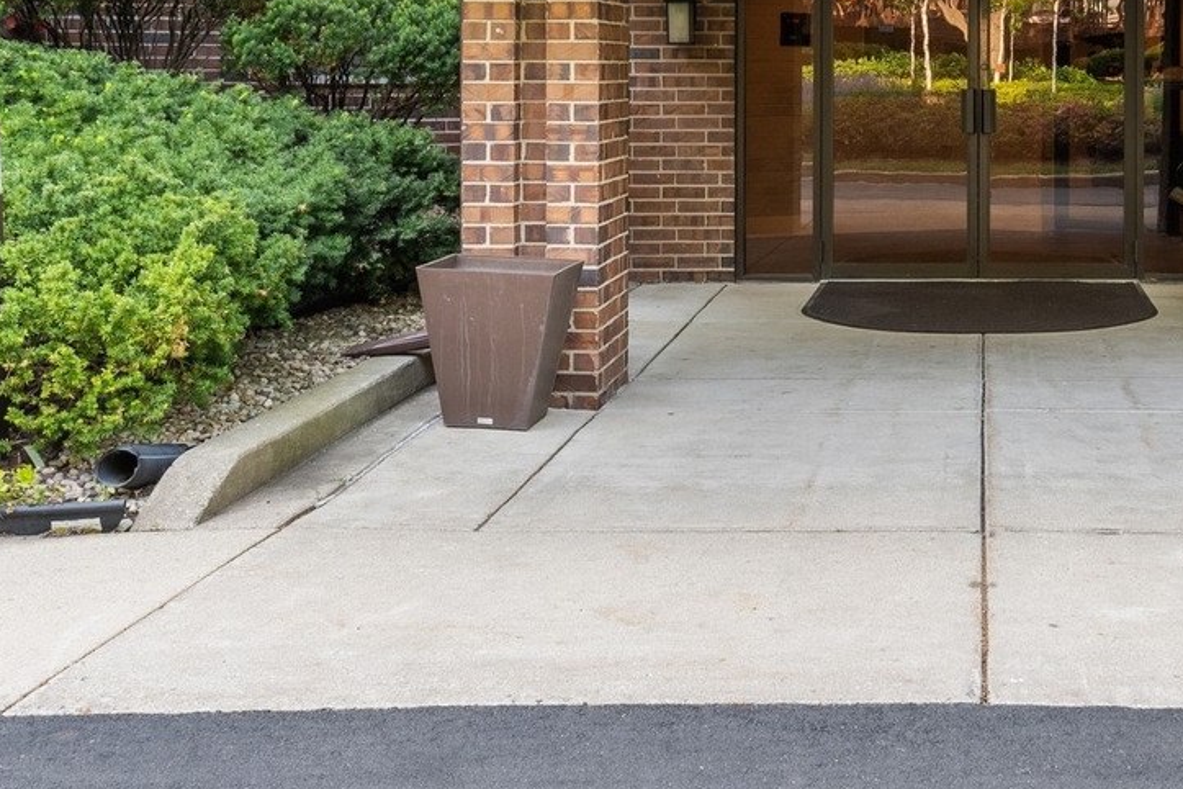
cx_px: 998
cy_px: -2
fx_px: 1877
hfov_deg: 33.6
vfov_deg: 22.8
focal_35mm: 57
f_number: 9
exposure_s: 1/6
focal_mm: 17
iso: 200
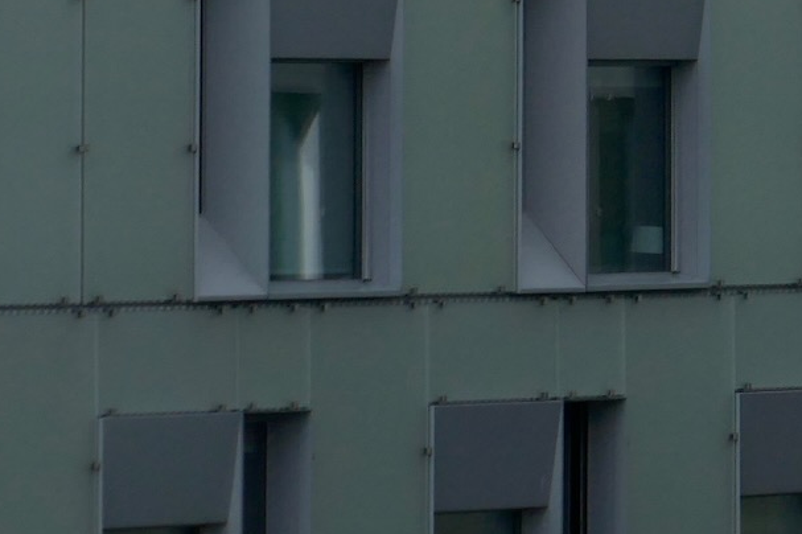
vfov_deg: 2.5
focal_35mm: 546
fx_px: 12157
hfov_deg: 3.8
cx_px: 1188
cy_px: -456
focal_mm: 50.2
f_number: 8
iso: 200
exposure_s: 1/500
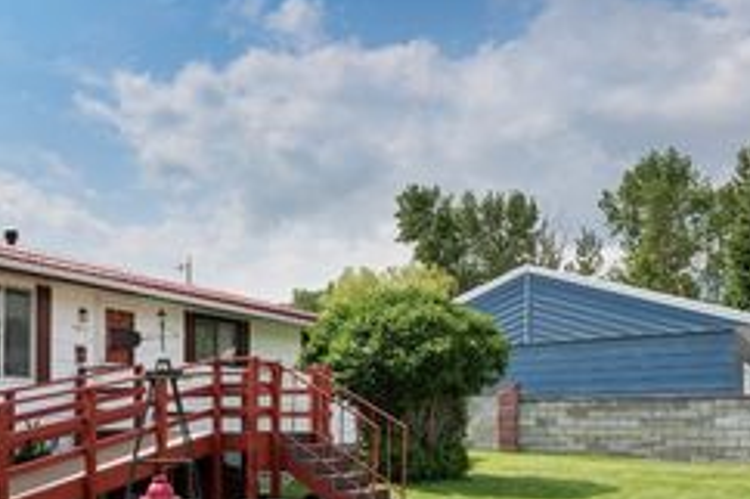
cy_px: 432
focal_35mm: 34
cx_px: 77
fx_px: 708
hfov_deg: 49.7
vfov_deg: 36.8
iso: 160
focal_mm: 16.5
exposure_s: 1/640
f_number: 8
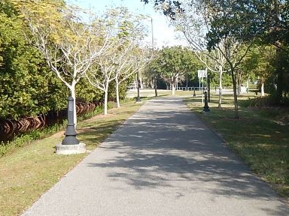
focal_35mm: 30
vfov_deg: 46.6
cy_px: 88
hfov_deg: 59.8
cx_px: 128
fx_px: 250
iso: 125
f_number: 2.8
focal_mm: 4.3
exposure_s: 1/800
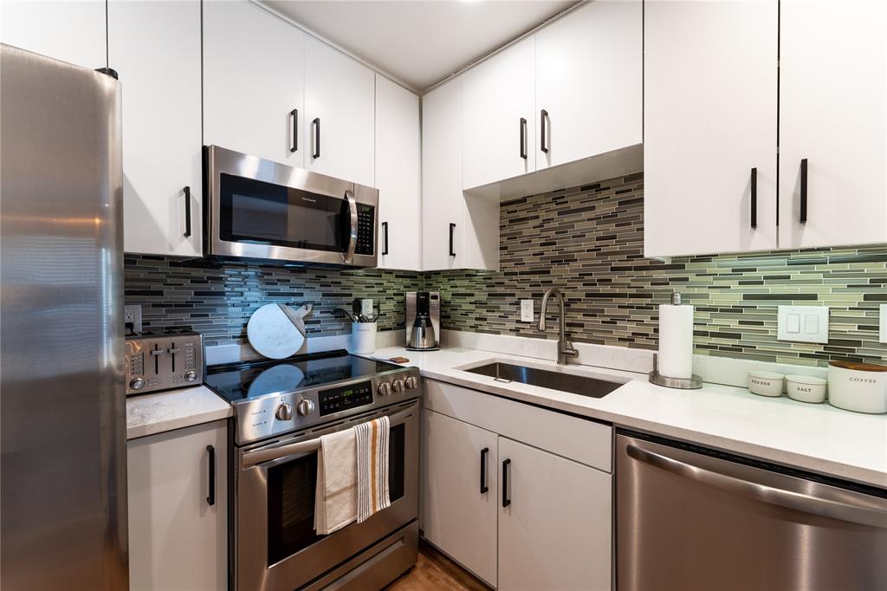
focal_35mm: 14
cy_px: 296
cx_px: 444
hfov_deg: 104.3
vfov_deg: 81.2
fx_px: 345
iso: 100
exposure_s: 1/60
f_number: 7.1
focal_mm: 14
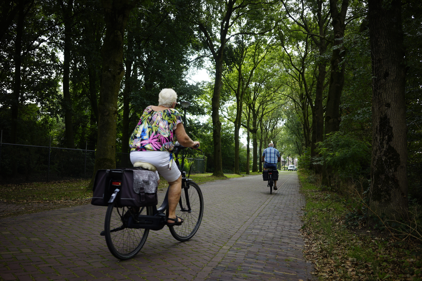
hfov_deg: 54.4
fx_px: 410
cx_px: 211
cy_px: 140
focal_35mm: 35
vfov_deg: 37.9
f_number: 2.8
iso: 100
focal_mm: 35
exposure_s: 1/250
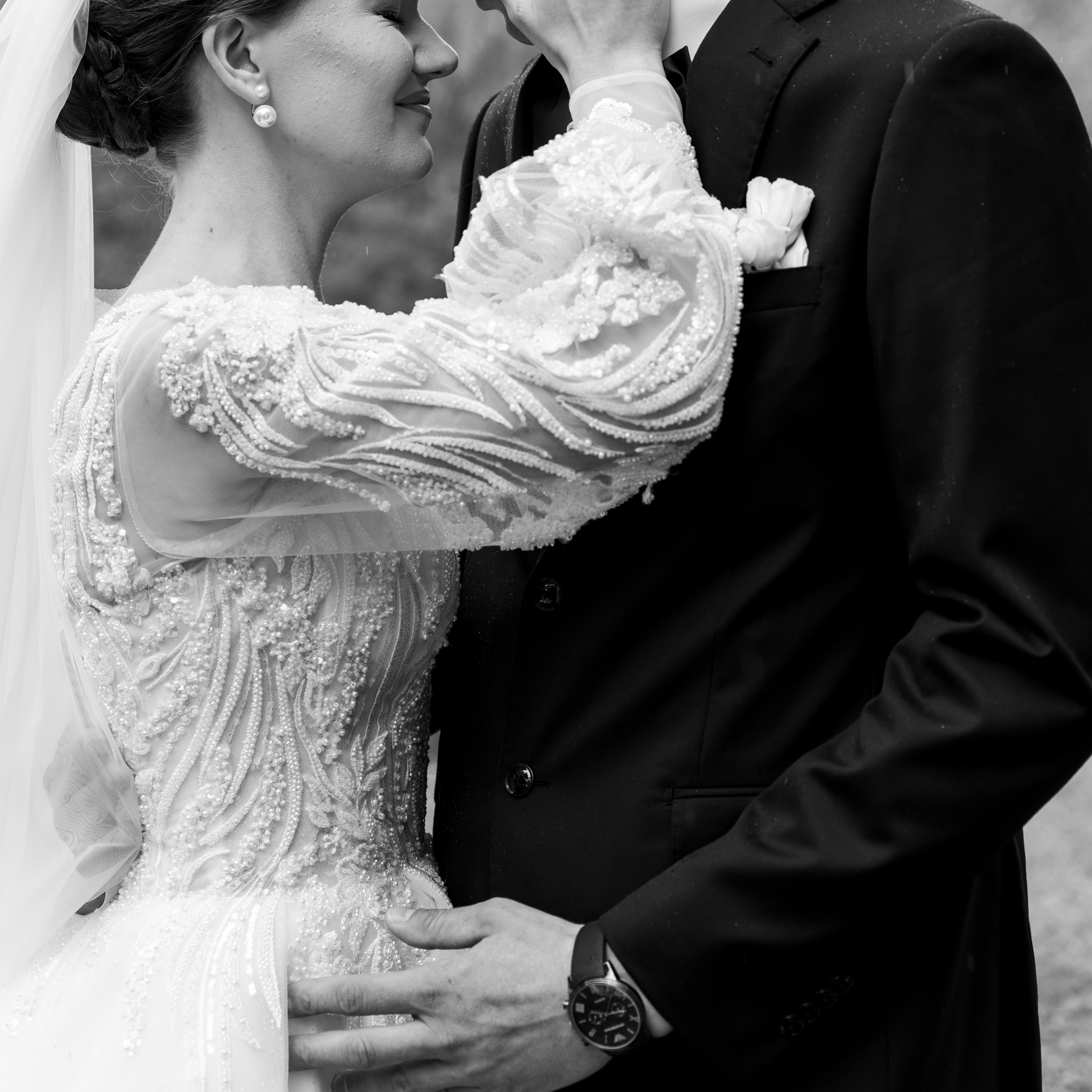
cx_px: 536
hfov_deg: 20.2
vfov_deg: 20.1
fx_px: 3069
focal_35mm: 86
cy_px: 326
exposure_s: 1/500
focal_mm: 61
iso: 125
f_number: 3.5
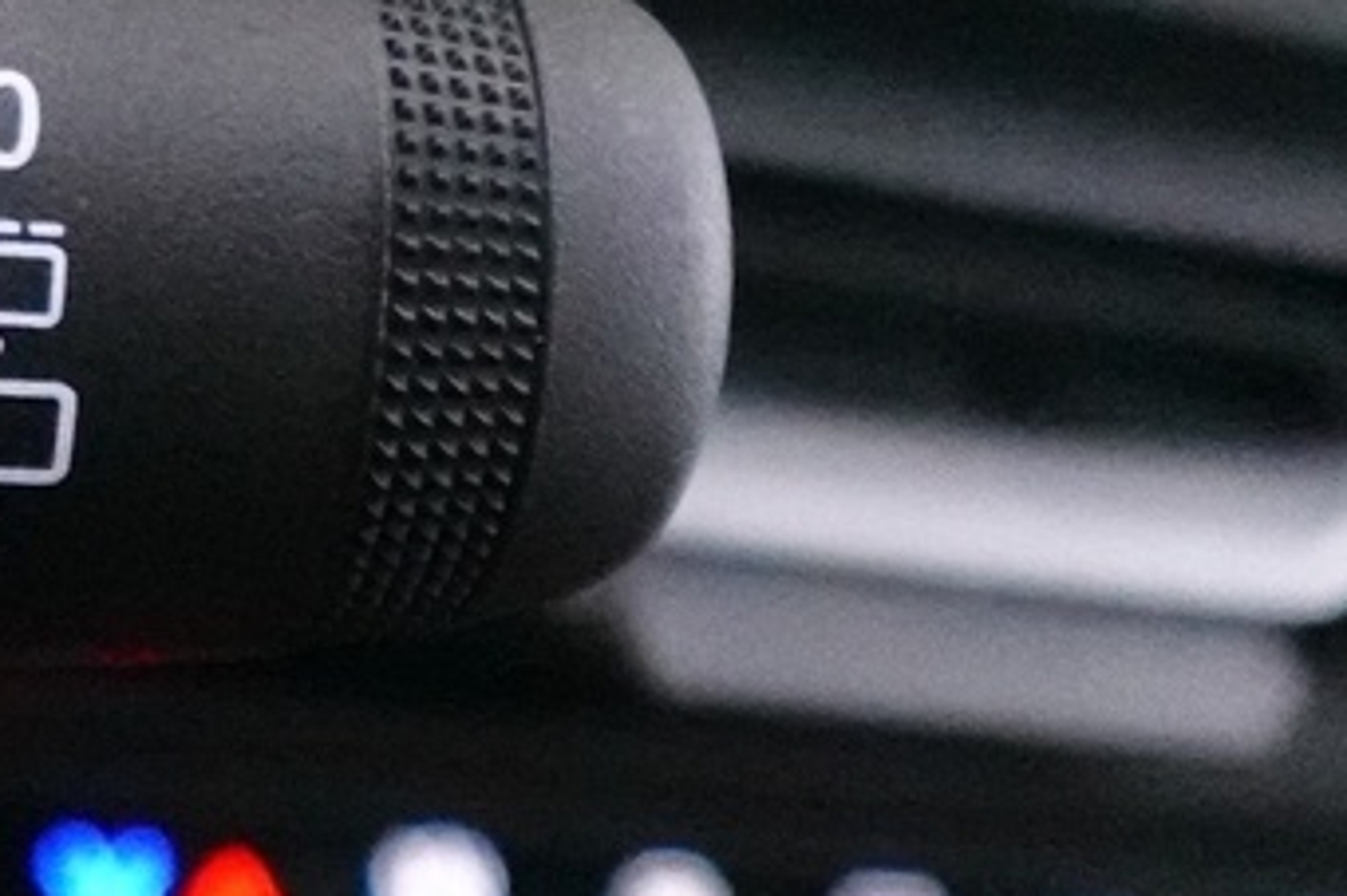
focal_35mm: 95
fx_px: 3553
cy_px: -95
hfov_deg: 18.9
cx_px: -675
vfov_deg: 14.1
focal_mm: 7.6
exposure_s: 1/40
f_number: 2
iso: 6400
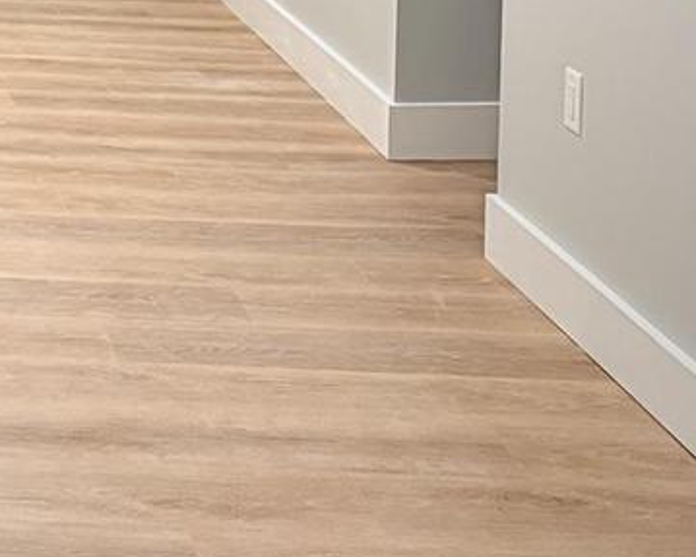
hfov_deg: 17.9
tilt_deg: -2.8
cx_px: -390
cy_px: -326
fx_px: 1936
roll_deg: -0.6
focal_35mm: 94
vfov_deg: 14.9
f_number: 1.78
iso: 320
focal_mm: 6.76
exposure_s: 1/120
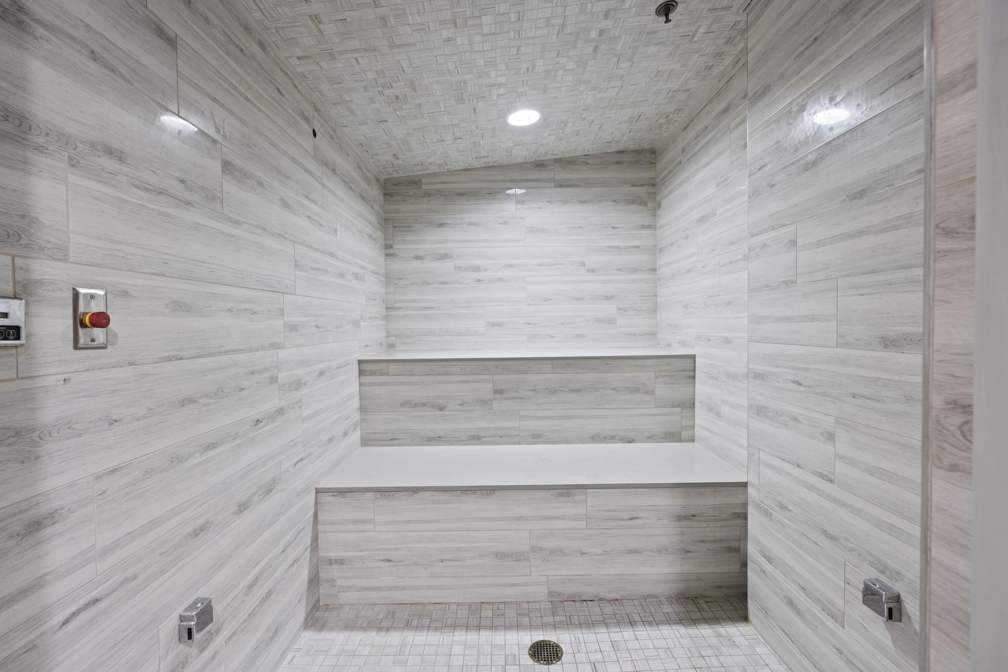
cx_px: 504
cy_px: 336
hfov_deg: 96.7
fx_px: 448
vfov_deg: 73.8
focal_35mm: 16
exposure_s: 1/1.67
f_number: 8
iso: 500
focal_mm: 16
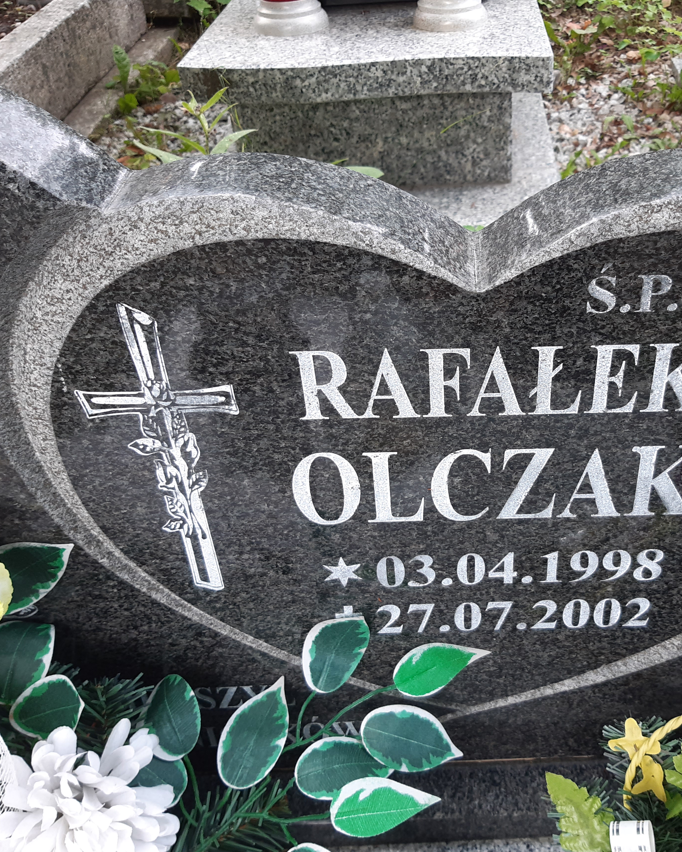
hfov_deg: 42.6
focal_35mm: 34
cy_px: 426
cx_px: 470
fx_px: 858
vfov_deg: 52.8
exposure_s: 1/120
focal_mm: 3.92
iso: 50
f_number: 1.7
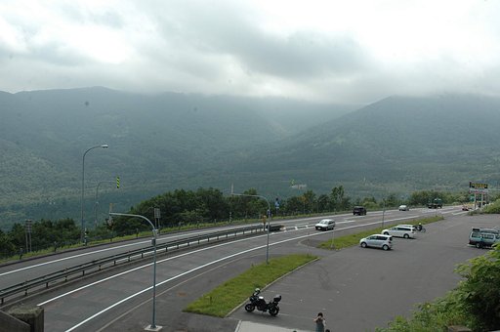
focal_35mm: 38
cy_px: 166
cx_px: 250
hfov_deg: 51.3
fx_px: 520
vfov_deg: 35.4
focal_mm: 25
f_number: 11
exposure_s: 1/500
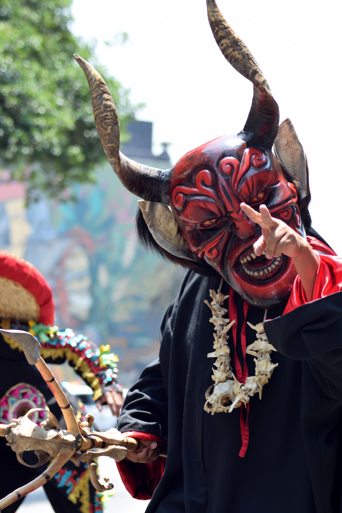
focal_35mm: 158
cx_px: 171
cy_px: 256
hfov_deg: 8.7
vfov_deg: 13.0
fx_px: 2244
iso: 400
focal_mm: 105
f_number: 5.6
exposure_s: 1/500
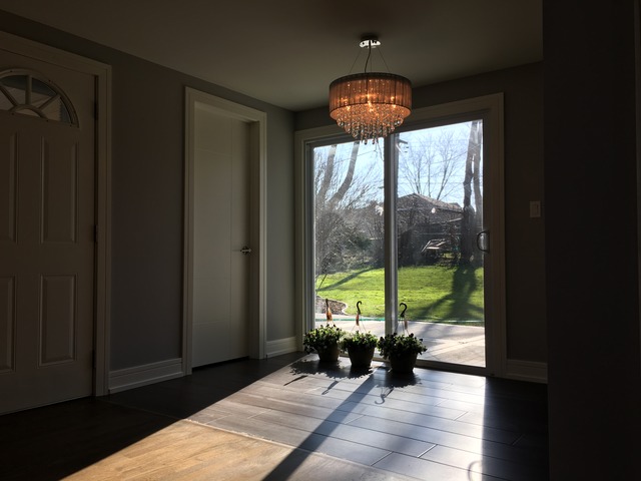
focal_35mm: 29
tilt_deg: +1.8
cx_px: 320
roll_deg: +0.7
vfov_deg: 48.2
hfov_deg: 61.7
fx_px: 537
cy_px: 240
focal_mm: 4.15
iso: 25
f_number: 2.2
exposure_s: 1/267
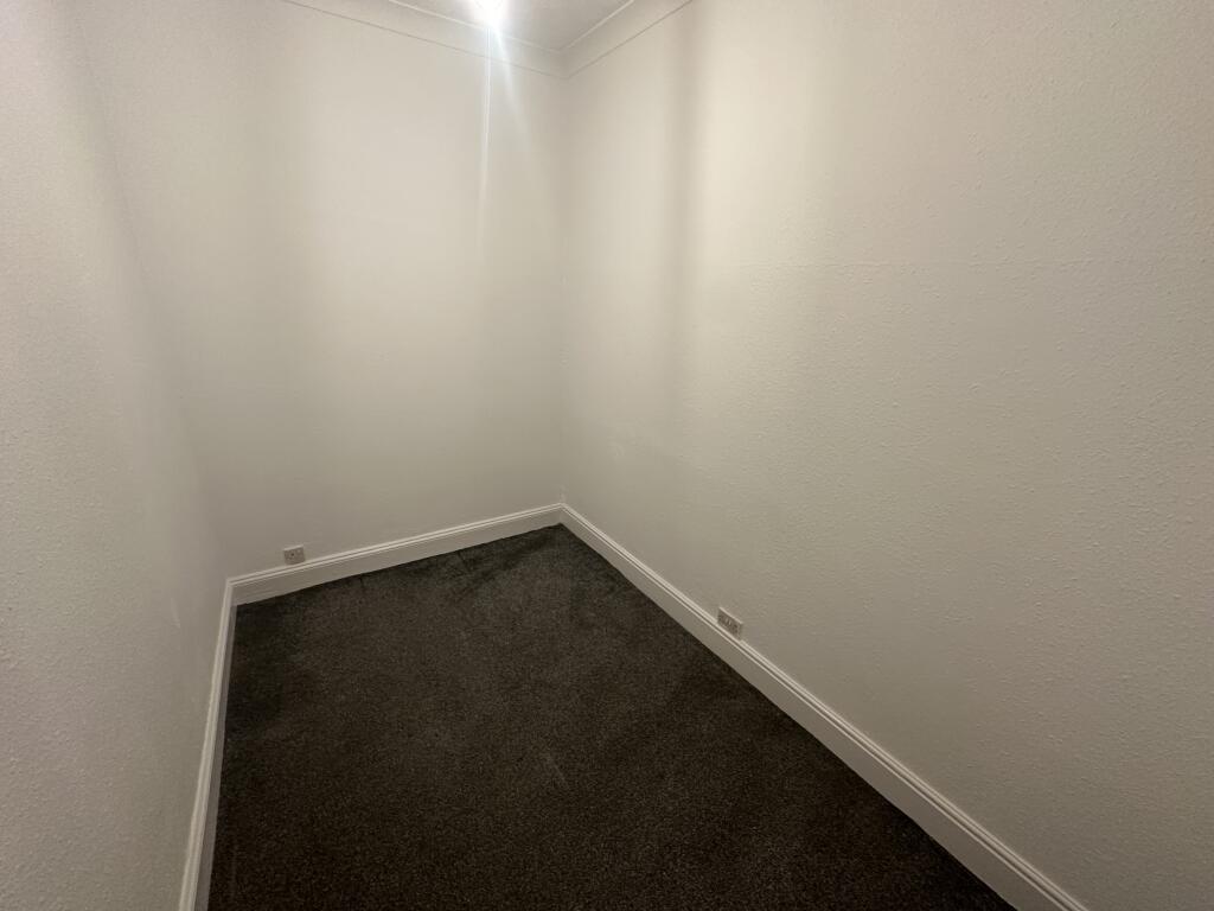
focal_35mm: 14
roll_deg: -2.0
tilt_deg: -18.4
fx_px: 491
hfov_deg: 102.1
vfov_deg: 85.7
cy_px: 456
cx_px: 607
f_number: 2.2
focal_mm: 2.22
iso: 200
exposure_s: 1/50
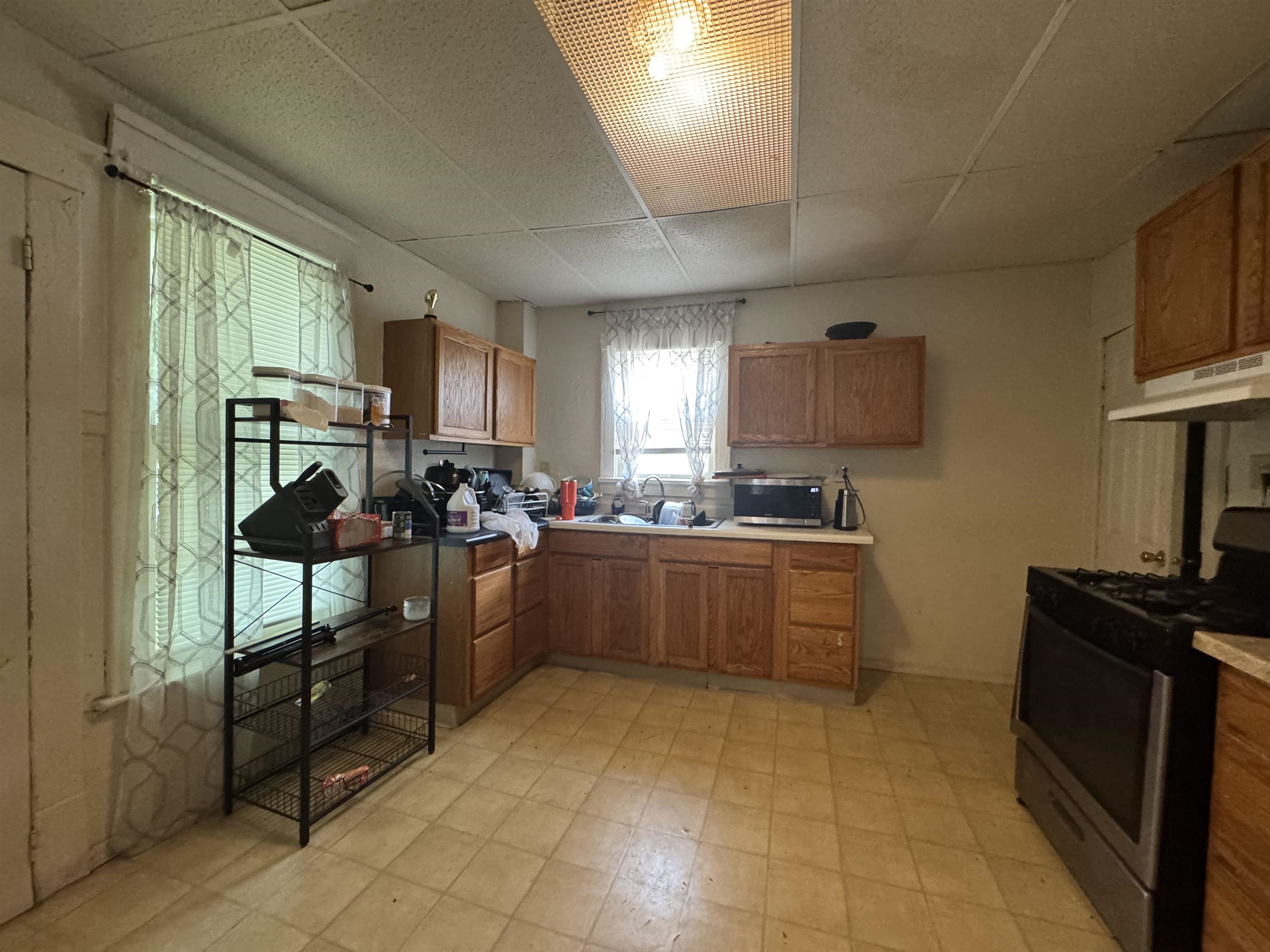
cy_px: 476
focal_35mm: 14
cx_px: 635
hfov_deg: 102.1
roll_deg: -0.6
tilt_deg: -2.2
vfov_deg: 85.7
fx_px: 514
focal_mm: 2.22
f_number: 2.2
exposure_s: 1/60
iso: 640
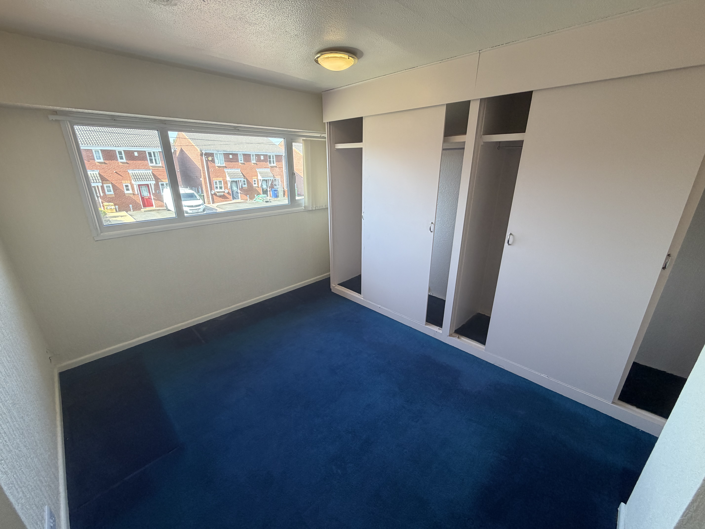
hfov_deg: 102.1
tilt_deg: -18.8
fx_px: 285
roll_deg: +0.5
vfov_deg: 85.7
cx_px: 352
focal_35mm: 14
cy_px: 264
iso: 125
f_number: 2.2
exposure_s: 1/100
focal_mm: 2.22
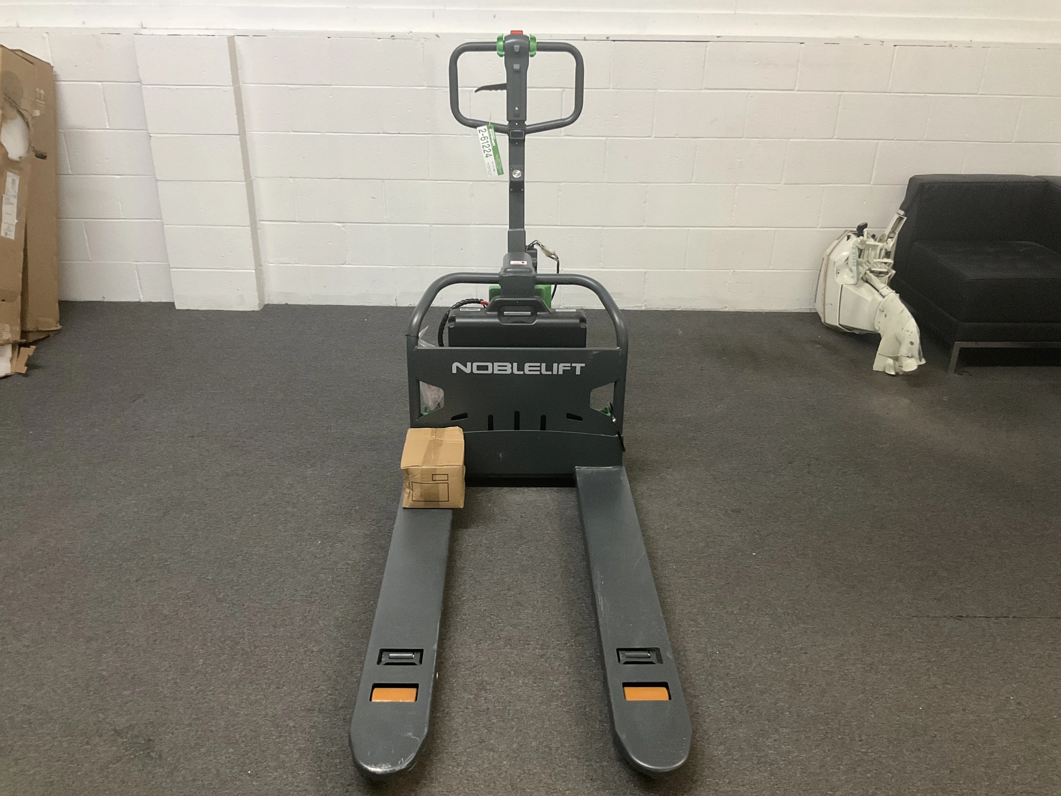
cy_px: 398
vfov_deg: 48.2
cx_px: 530
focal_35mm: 29
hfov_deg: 61.7
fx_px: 889
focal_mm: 3
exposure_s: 1/60
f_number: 1.8
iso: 250
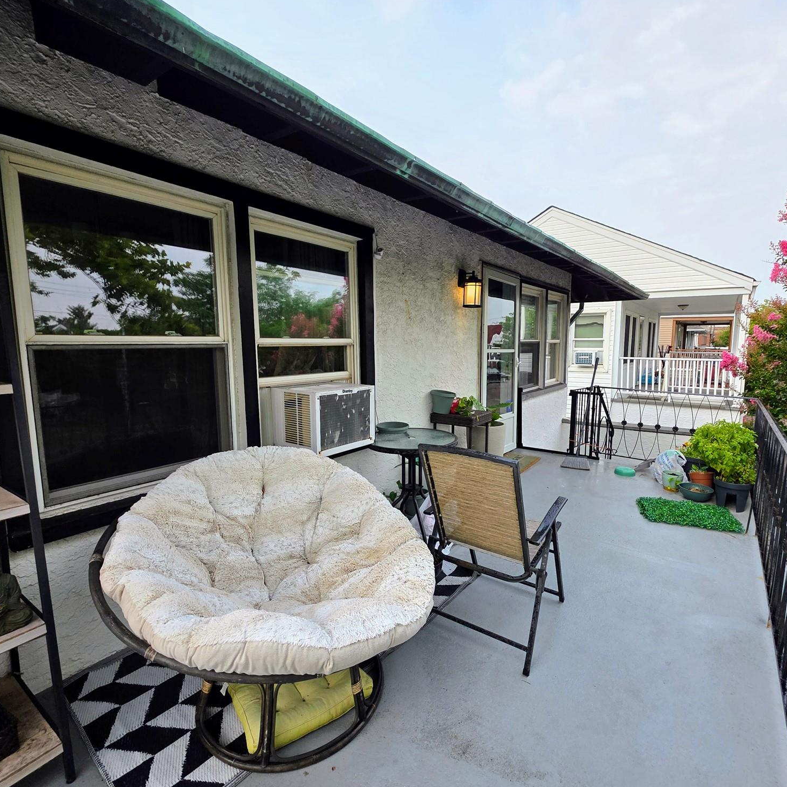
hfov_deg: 87.4
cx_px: 413
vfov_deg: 87.4
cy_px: 396
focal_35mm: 16
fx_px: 412
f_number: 1.9
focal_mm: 2.2
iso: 40
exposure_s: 1/529
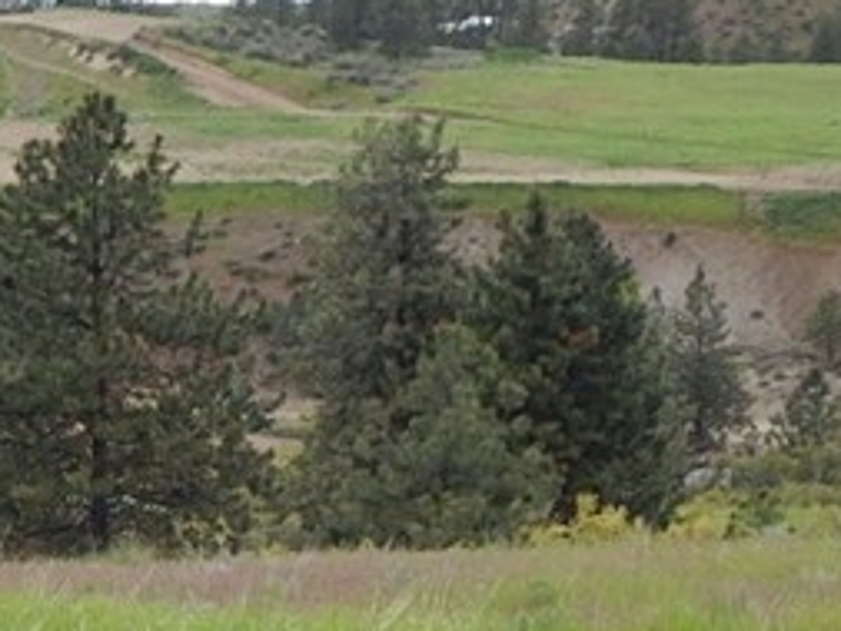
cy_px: 339
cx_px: 73
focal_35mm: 154
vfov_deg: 9.6
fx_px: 3743
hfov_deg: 12.7
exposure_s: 1/500
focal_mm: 6.8
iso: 125
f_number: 3.4
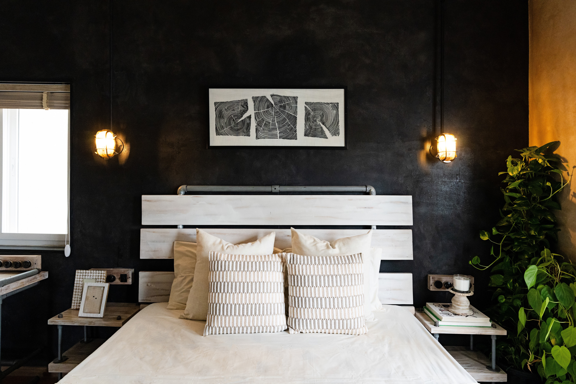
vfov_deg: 61.9
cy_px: 192
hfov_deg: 84.0
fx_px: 320
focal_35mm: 20
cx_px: 288
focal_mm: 20
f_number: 5.6
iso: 4000
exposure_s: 1/100
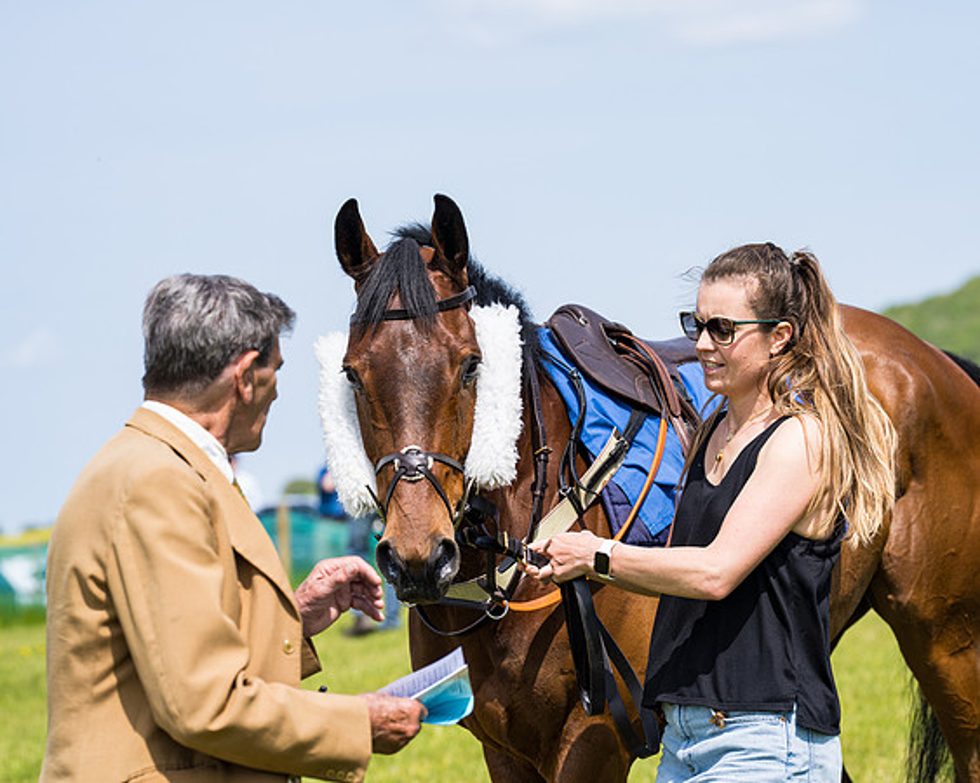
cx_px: 589
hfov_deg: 12.5
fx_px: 4459
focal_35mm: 154
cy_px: 396
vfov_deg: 10.0
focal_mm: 135
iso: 50
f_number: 5
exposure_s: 1/500
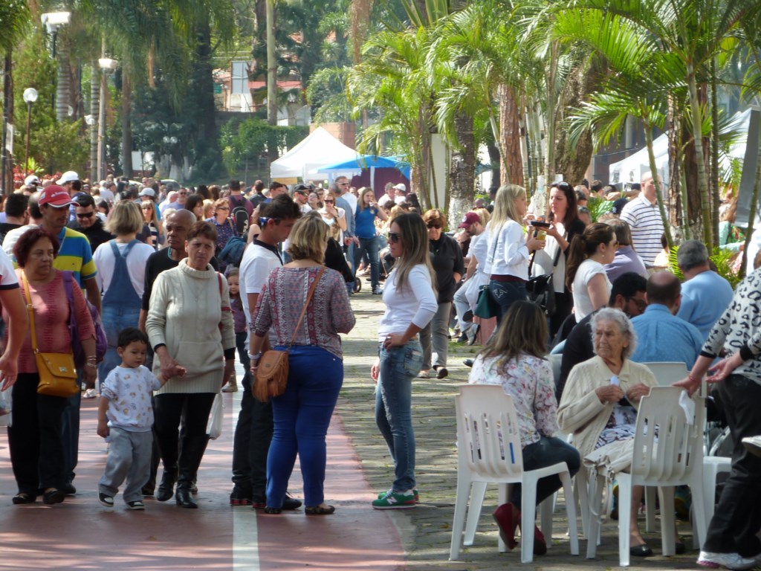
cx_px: 380
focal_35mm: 200
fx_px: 4397
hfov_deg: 9.9
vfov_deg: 7.4
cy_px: 286
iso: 100
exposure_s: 1/200
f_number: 4
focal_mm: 36.1
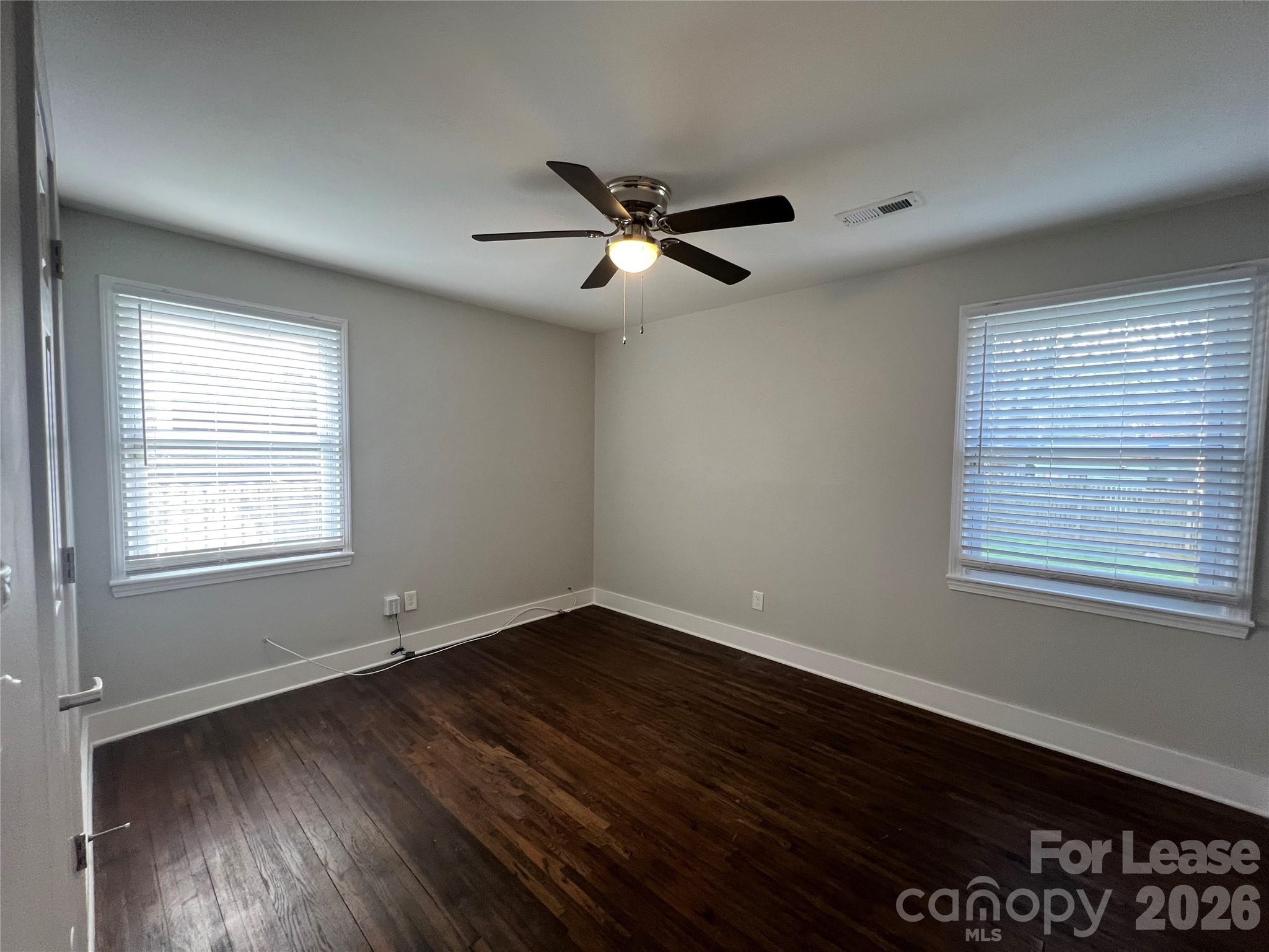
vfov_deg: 89.9
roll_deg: -0.7
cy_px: 476
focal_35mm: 13
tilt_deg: -2.4
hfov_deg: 106.2
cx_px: 634
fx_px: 477
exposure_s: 1/60
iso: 160
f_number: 1.8
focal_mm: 1.57
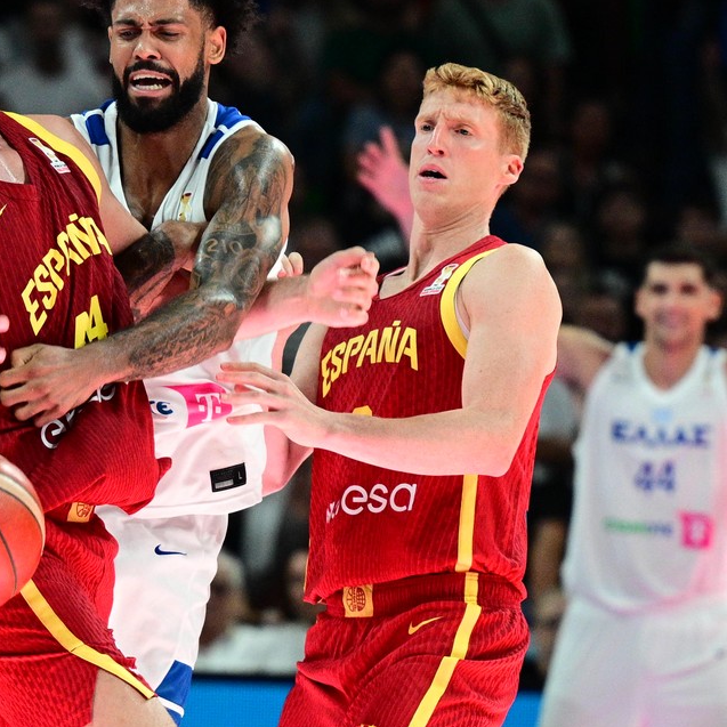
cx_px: 115
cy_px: 322
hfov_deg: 8.1
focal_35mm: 216
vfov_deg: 8.1
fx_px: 5132
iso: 2000
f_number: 2.8
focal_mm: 135
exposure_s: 1/1000
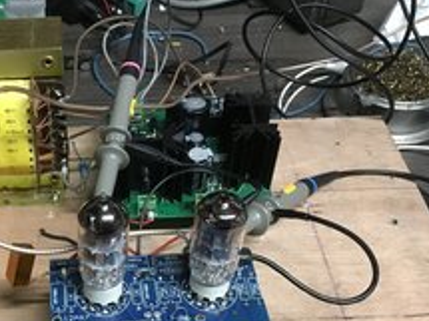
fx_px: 669
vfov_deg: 26.1
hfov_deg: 34.3
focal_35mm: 54
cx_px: 78
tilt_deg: -49.7
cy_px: 291
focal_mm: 4.15
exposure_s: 1/17
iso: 200
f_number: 2.2
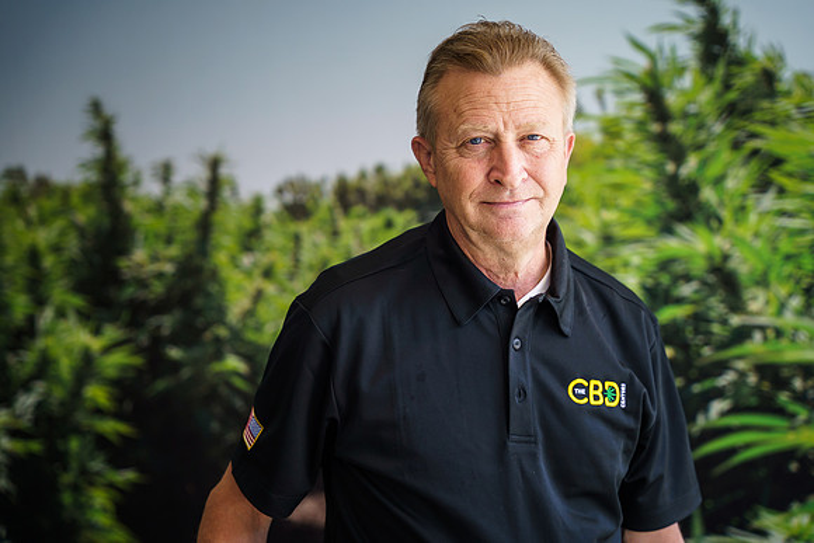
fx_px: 1645
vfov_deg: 18.7
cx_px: 407
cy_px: 272
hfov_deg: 27.8
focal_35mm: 73
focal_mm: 70
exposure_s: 1/320
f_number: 2.8
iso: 640
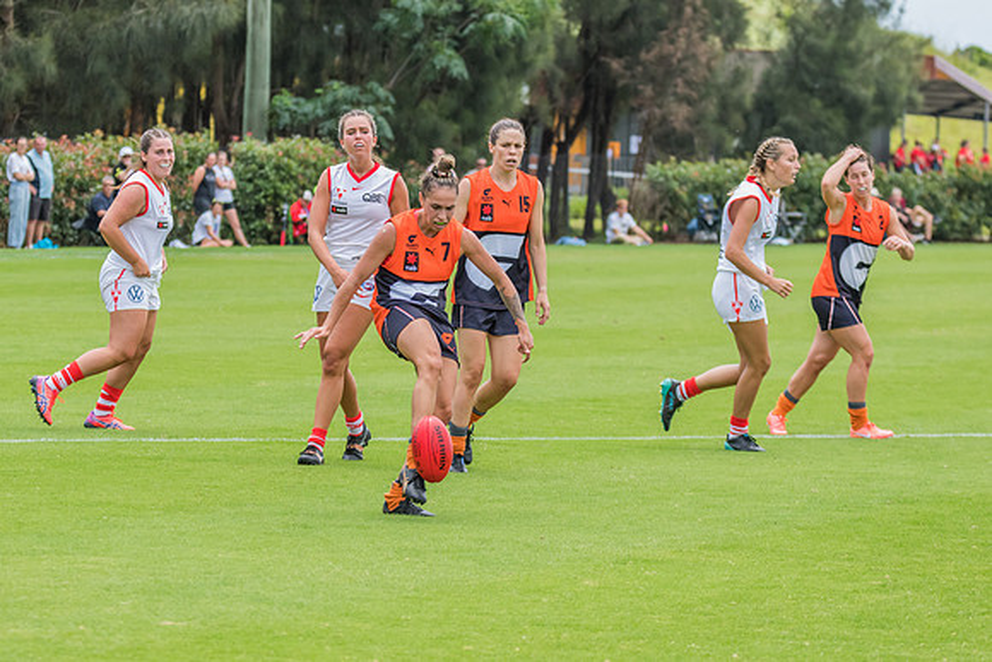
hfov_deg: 9.1
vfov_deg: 6.1
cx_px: 438
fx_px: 6213
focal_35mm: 225
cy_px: 261
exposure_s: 1/1600
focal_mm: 150
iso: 800
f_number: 7.1
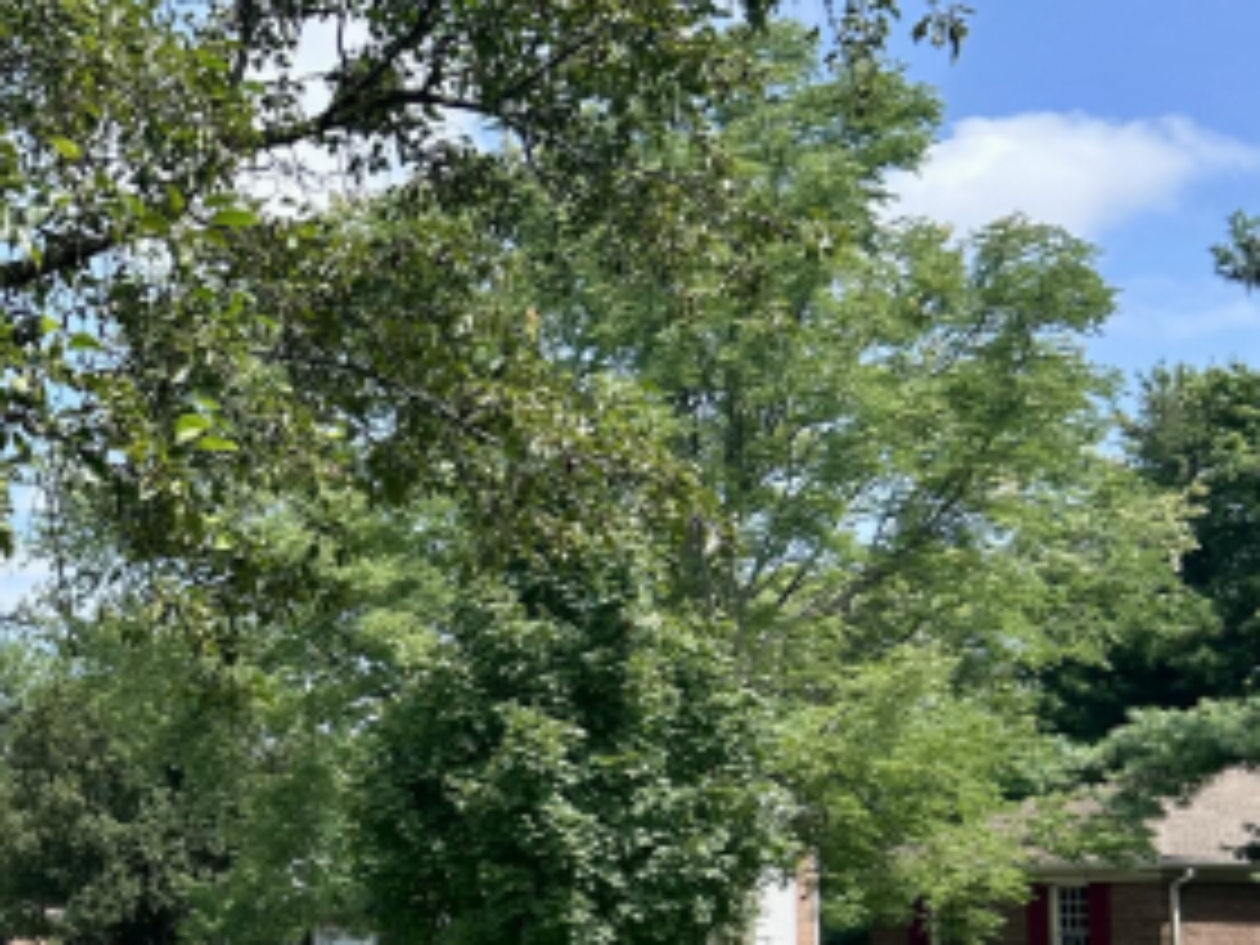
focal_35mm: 62
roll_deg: -0.6
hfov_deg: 28.0
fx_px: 2257
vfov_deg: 23.3
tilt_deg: +3.6
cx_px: -182
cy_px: 765
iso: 50
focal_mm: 5.7
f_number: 1.5
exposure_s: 1/1808
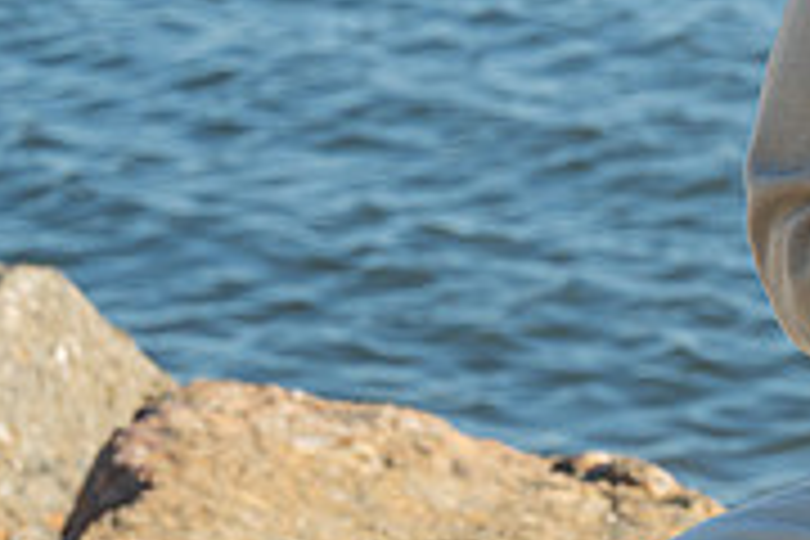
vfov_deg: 4.6
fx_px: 6704
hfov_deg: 6.8
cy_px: -146
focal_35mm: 298
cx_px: 1260
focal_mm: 91
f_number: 9
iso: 200
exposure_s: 1/200
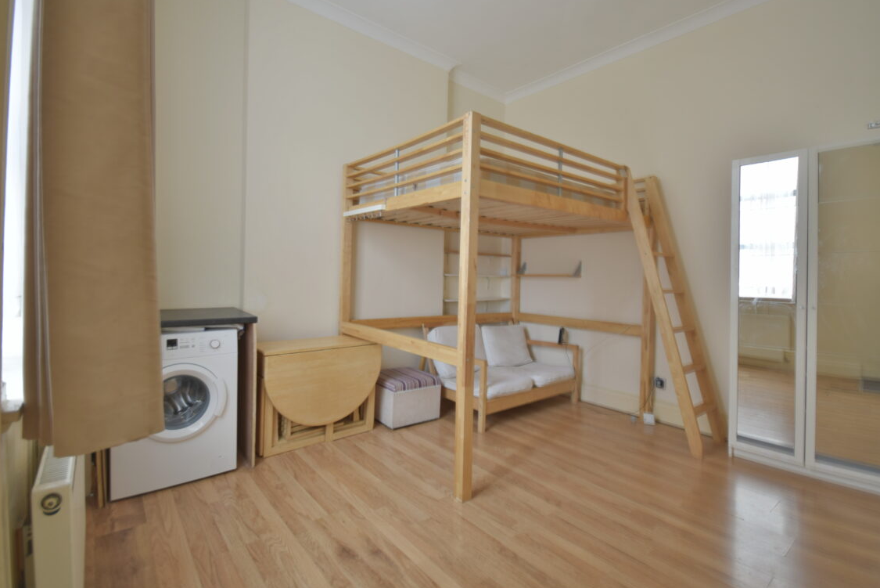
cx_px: 437
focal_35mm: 16
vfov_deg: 73.7
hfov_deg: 96.7
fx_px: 391
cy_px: 278
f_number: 4
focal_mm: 10
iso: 200
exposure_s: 1/13
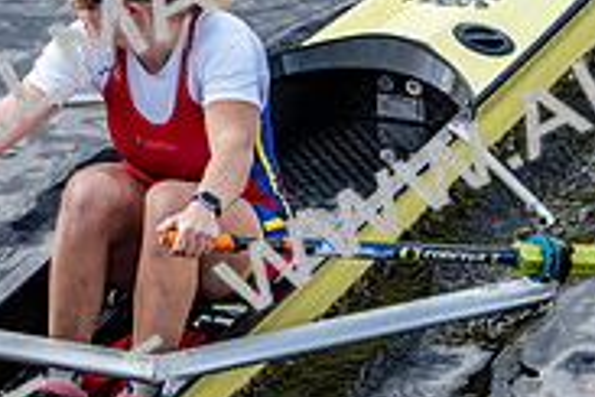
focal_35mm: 980
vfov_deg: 1.4
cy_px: 366
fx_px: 16196
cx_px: -23
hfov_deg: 2.1
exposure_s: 1/1250
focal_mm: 309
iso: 1000
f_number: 6.3
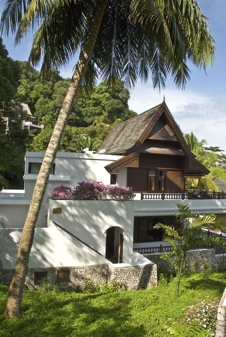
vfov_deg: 67.3
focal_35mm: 27
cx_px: 113
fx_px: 254
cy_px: 168
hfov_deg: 48.0
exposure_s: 1/400
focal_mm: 18
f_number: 10
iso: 400
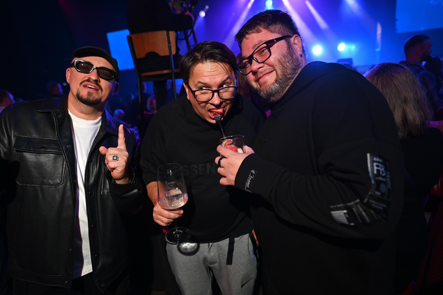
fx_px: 246
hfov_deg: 84.0
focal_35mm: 20
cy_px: 148
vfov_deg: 61.9
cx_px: 222
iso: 160
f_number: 2.5
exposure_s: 1/200
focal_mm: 20
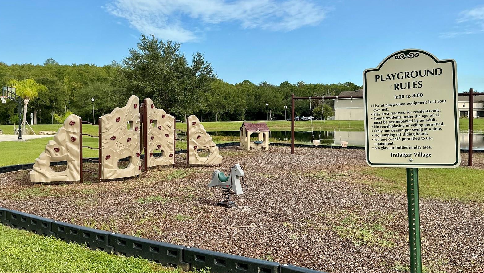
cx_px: 242
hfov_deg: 62.6
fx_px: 398
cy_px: 131
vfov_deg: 37.8
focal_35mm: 31
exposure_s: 1/1221
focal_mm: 3
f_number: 1.8
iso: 25
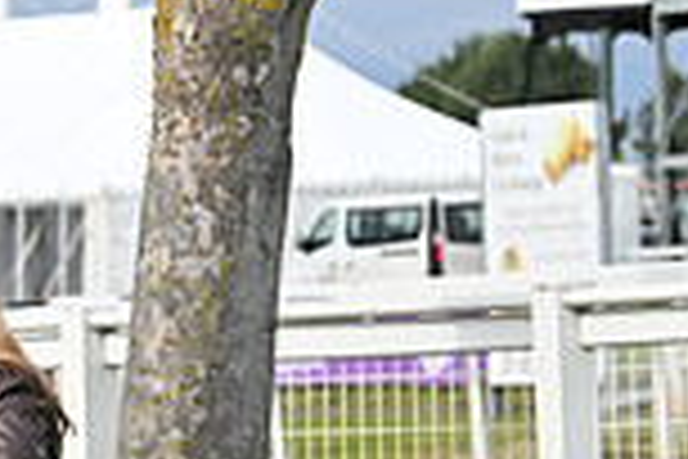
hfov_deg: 4.9
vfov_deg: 3.3
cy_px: 484
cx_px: -580
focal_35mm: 416
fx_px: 7950
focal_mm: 110
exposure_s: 1/2000
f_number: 5.6
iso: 640
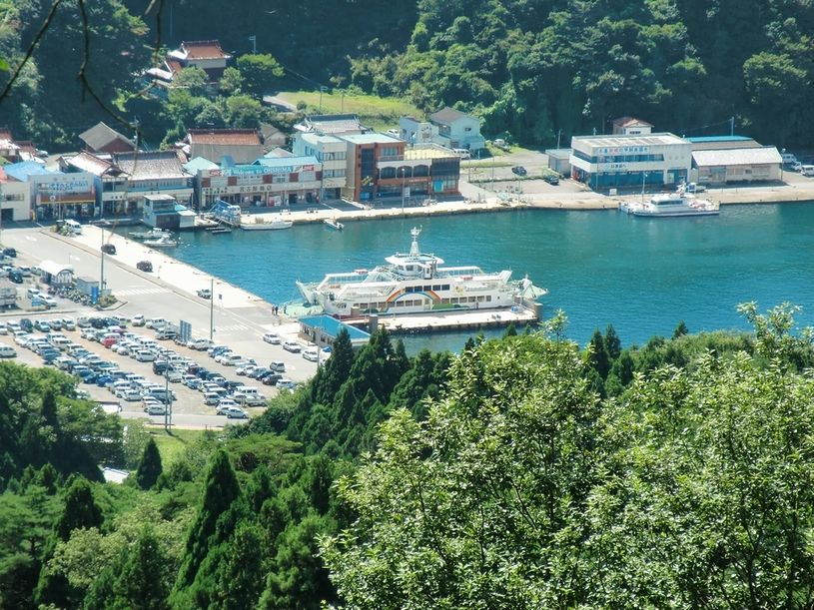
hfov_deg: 8.3
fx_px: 5643
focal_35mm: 240
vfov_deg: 6.2
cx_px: 407
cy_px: 305
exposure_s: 1/250
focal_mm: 43
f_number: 5.8
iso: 80
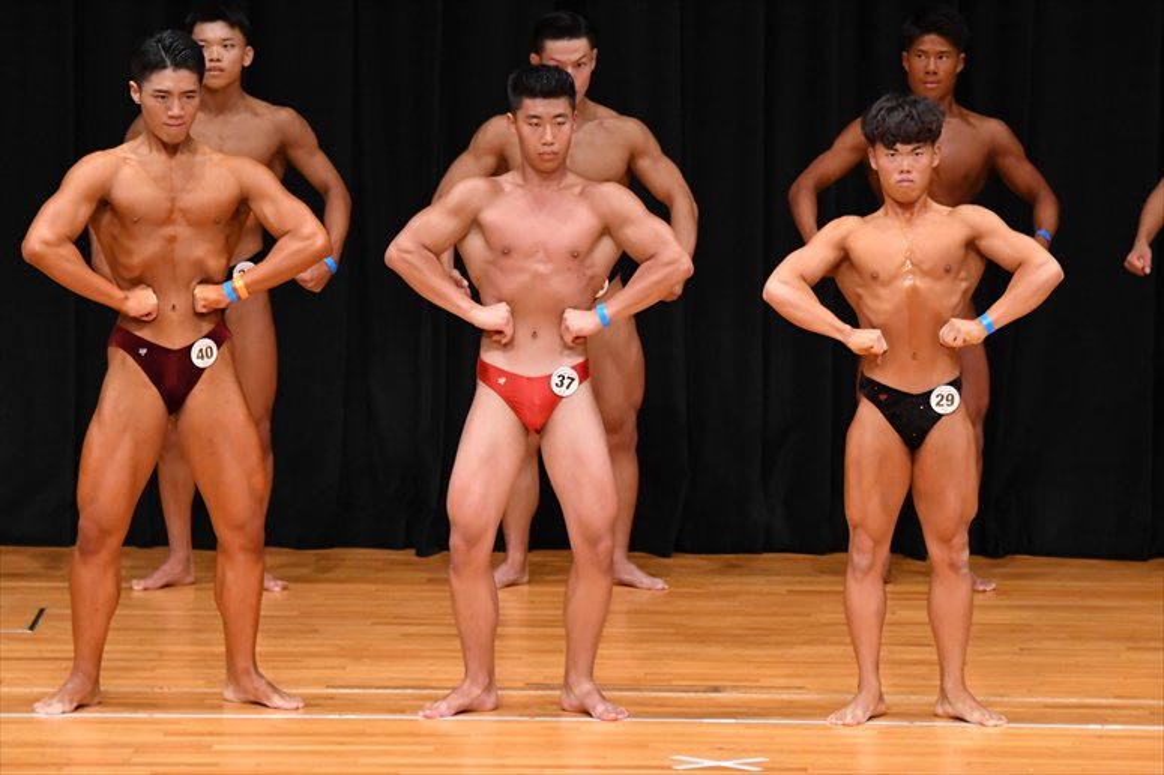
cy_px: 388
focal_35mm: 285
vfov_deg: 4.8
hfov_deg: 7.2
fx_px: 9211
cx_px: 582
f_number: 5.6
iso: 4000
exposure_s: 1/400
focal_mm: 190
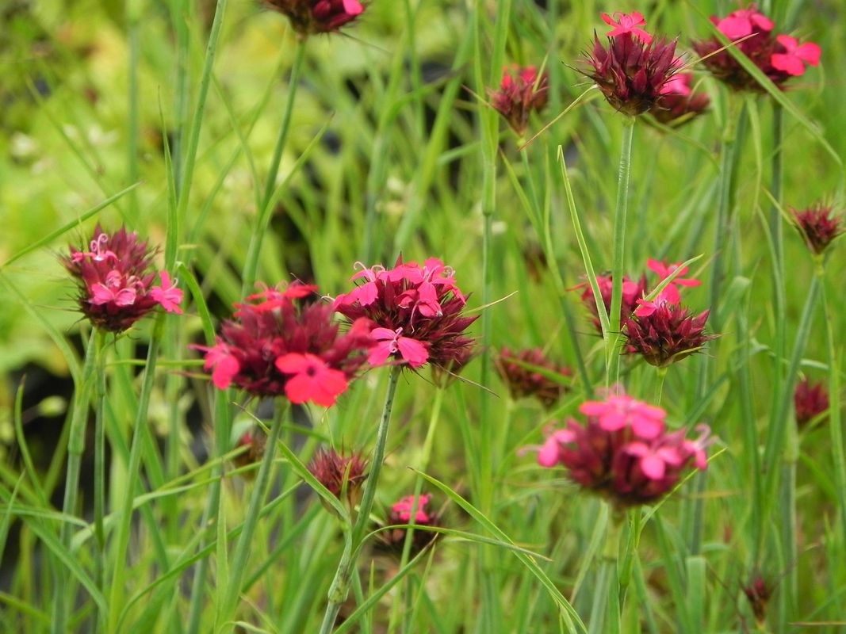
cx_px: 423
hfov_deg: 5.3
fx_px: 9213
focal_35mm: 377
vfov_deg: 3.9
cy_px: 317
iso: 160
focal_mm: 67.2
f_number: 5
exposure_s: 1/60
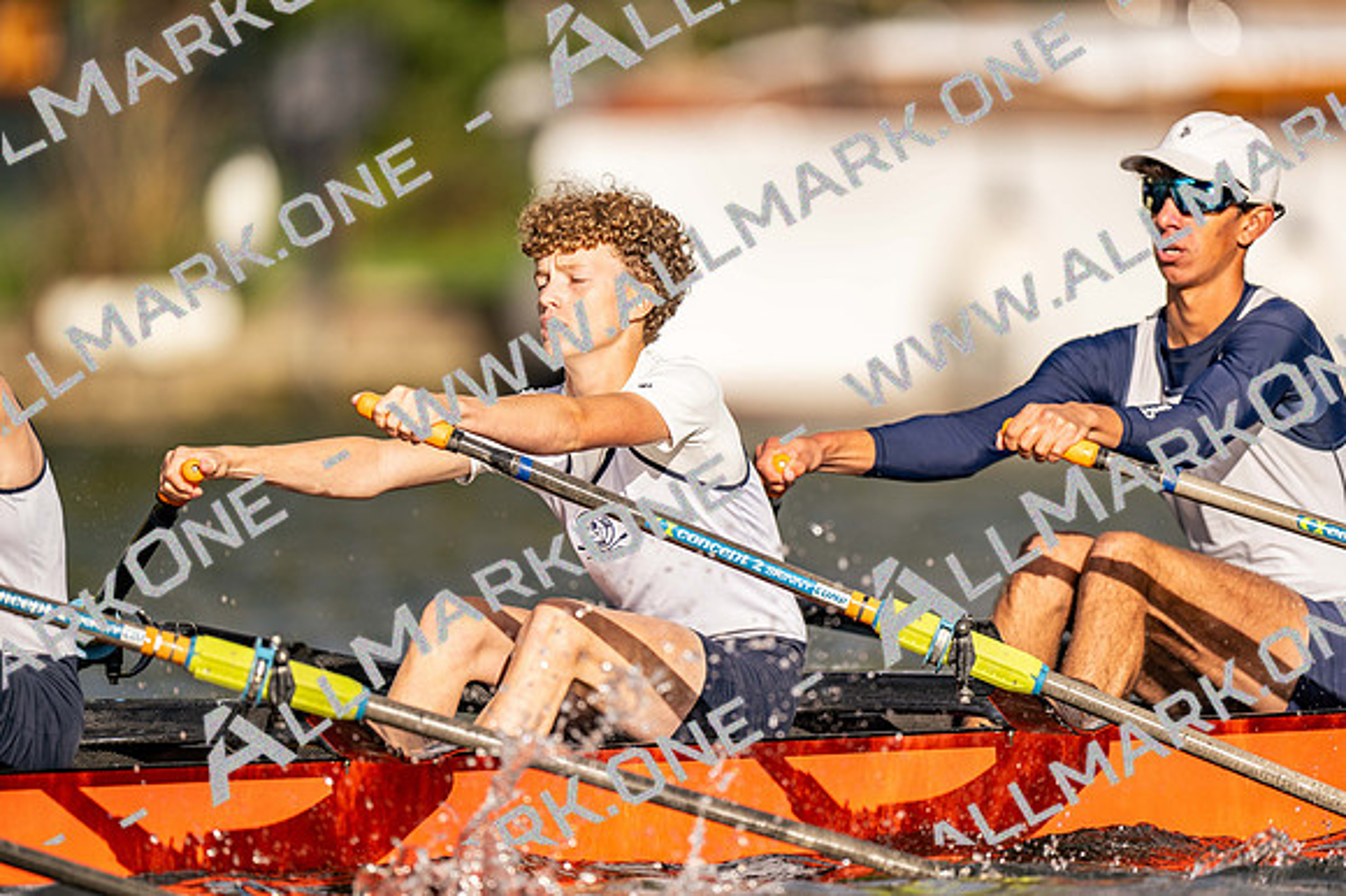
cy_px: 448
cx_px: 673
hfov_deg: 3.4
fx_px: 22425
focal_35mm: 600
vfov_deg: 2.3
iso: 110
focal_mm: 600
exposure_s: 1/2500
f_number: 4
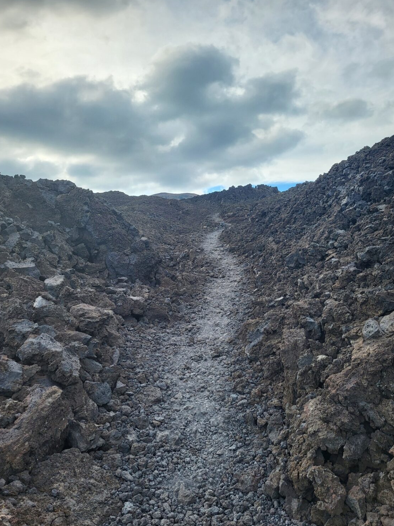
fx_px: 410
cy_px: 269
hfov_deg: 51.3
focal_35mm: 27
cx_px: 196
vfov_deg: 65.3
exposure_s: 1/769
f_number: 1.8
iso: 40
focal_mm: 5.4
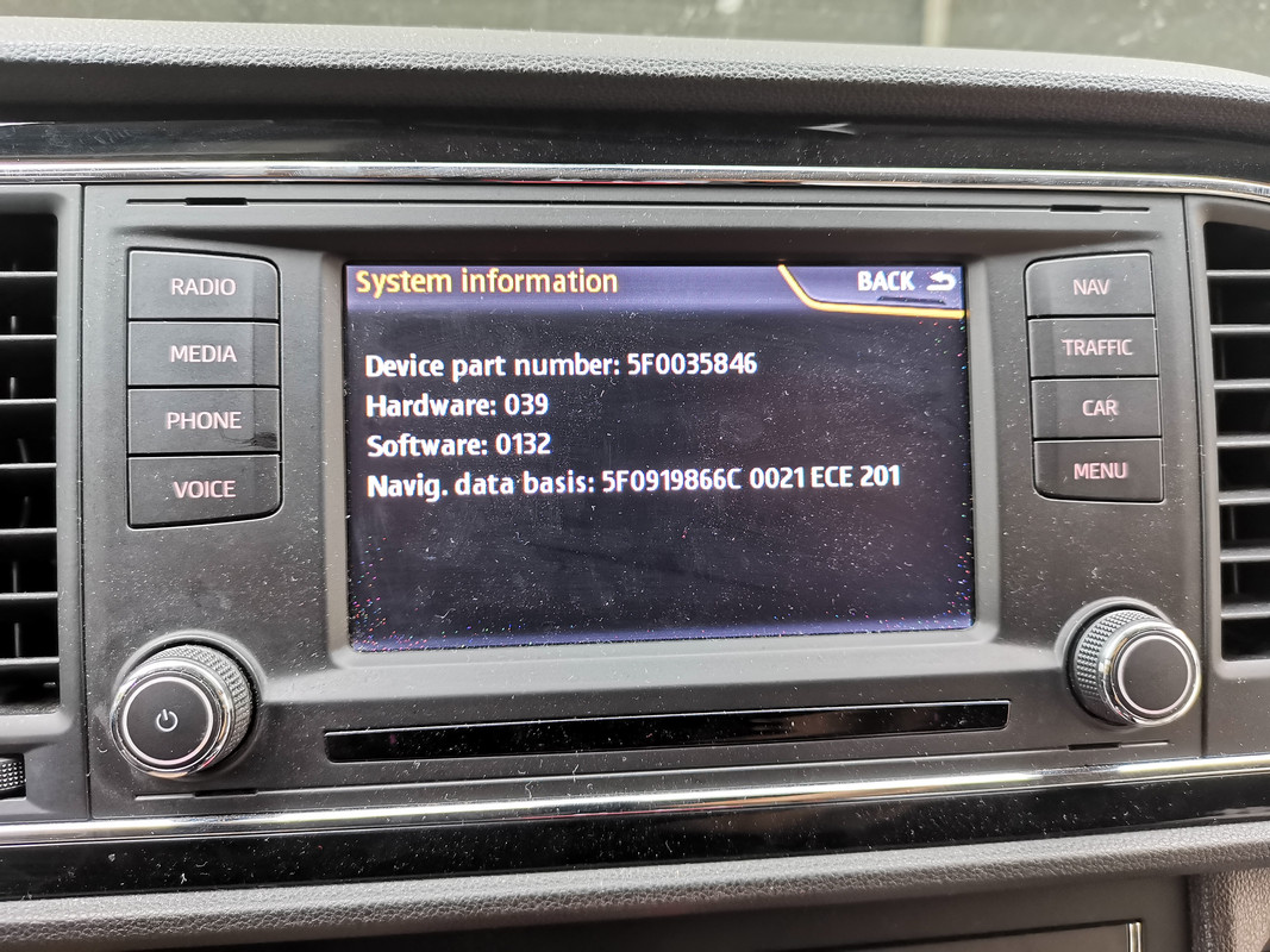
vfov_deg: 51.3
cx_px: 635
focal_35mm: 27
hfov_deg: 65.3
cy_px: 476
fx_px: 990
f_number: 1.8
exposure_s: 3
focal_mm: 5.58
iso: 200
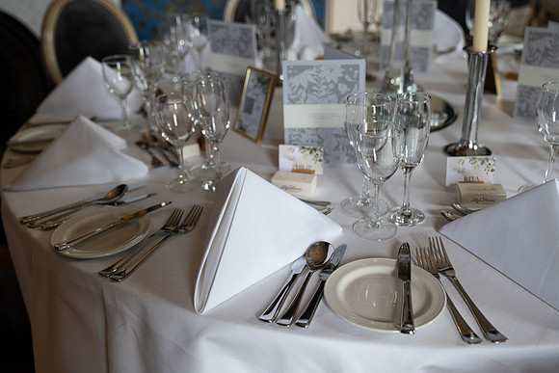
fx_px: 559
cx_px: 280
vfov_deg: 36.9
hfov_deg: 53.1
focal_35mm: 36
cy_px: 186
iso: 320
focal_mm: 36
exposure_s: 1/160
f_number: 2.8
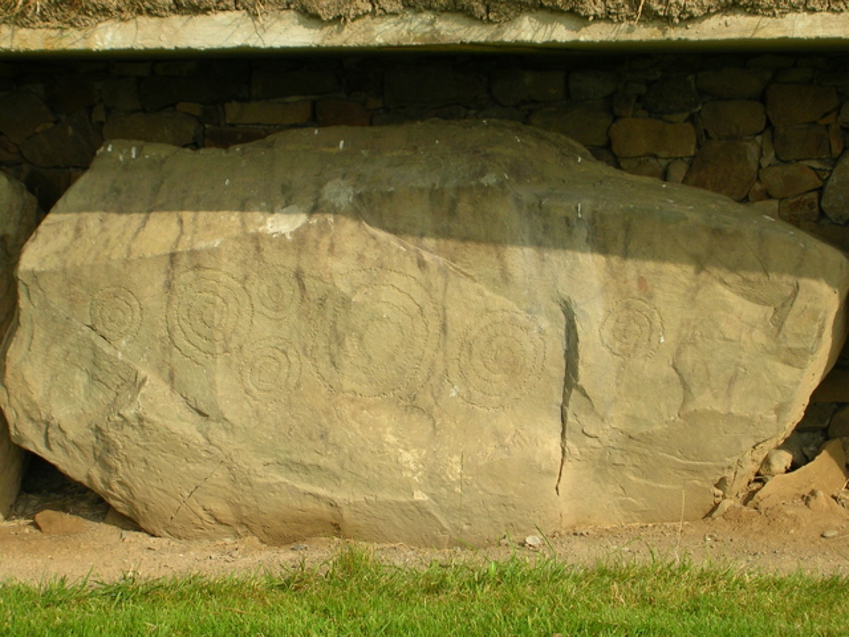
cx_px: 424
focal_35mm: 115
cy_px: 318
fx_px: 2821
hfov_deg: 17.1
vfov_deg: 12.9
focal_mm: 17.4
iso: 50
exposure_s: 1/290
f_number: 4.9
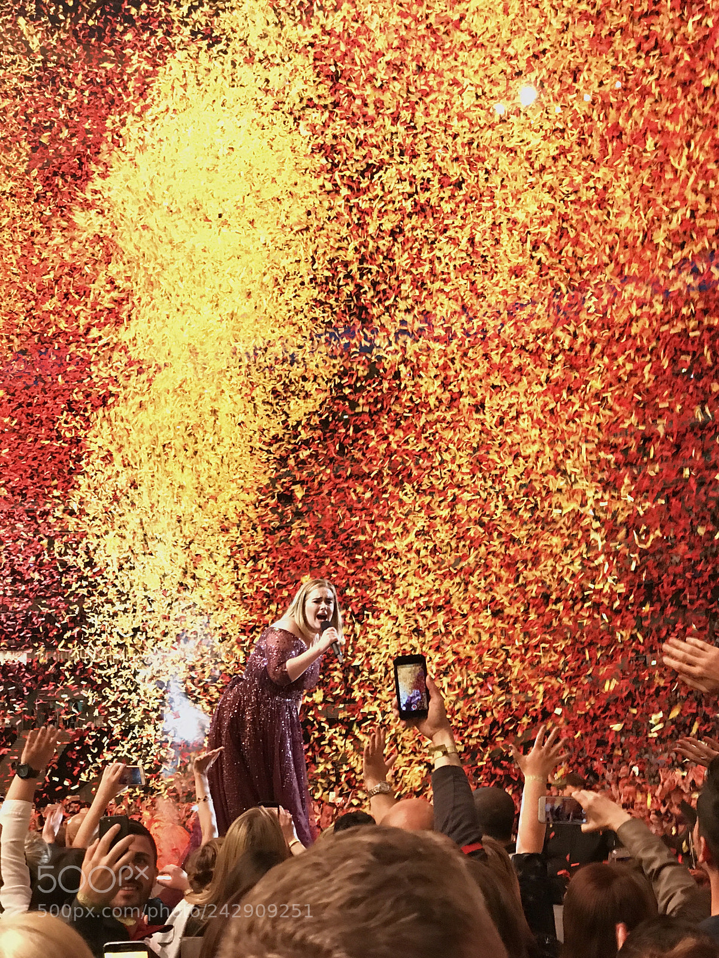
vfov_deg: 33.8
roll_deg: +1.2
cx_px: 360
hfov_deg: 25.7
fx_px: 1579
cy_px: 479
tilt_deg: +11.2
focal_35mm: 57
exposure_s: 1/50
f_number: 2.8
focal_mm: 6.6
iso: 320
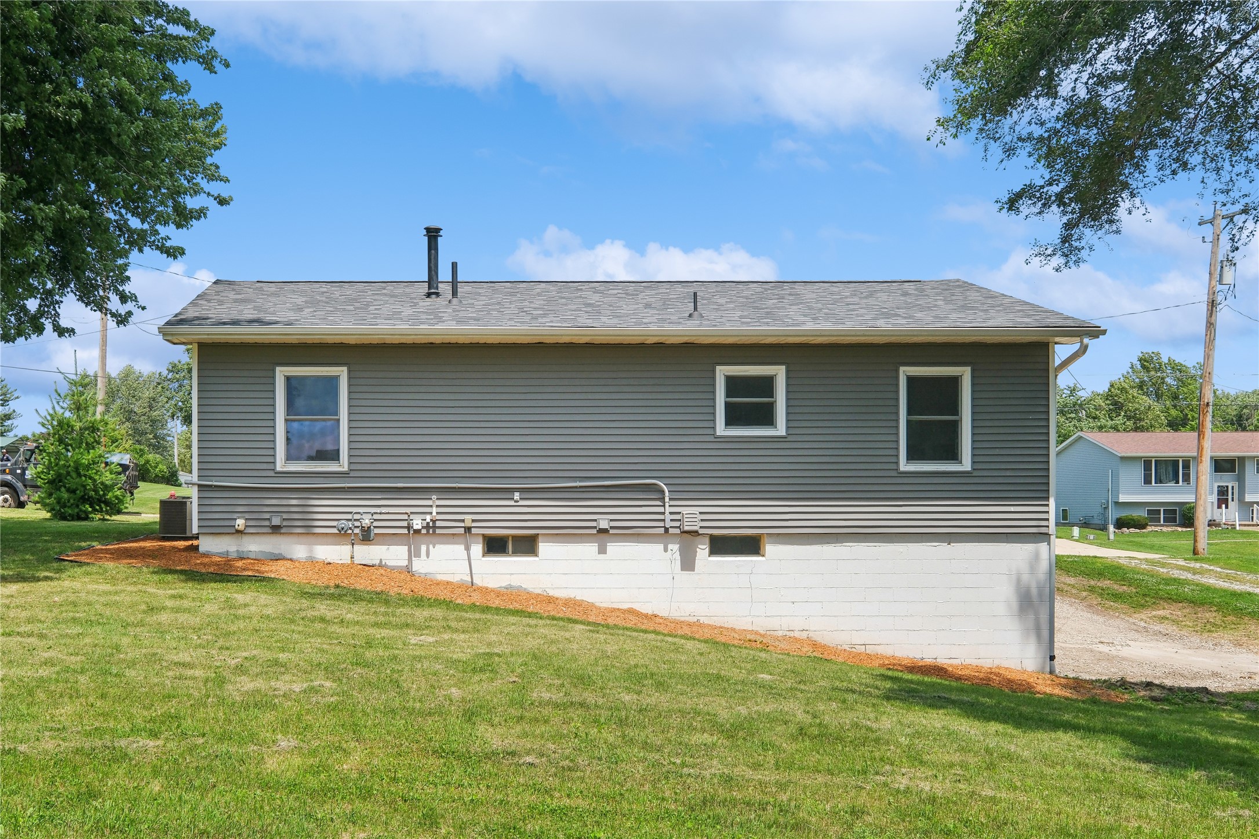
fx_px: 1049
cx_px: 630
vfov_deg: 43.6
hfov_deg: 61.9
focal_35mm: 30
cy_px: 420
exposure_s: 1/500
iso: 400
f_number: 9
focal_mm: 20
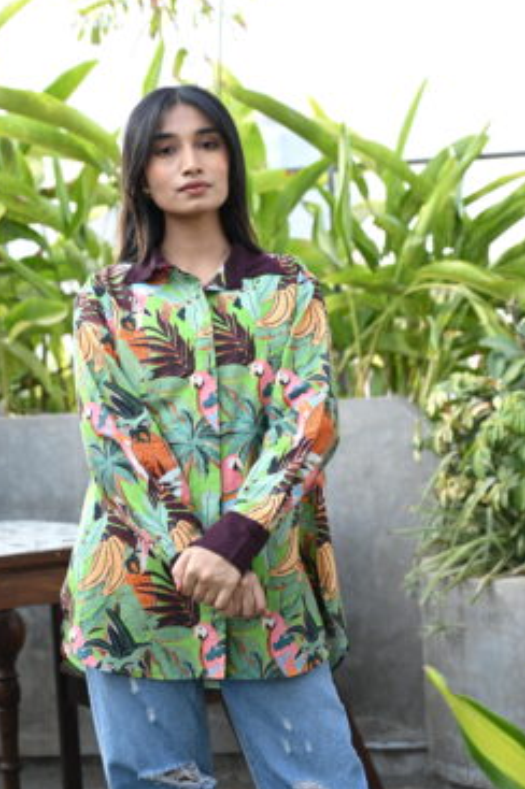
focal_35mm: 86
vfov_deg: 23.7
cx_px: 228
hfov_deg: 15.9
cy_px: 388
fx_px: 1885
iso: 250
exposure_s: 1/200
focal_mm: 70
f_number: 4
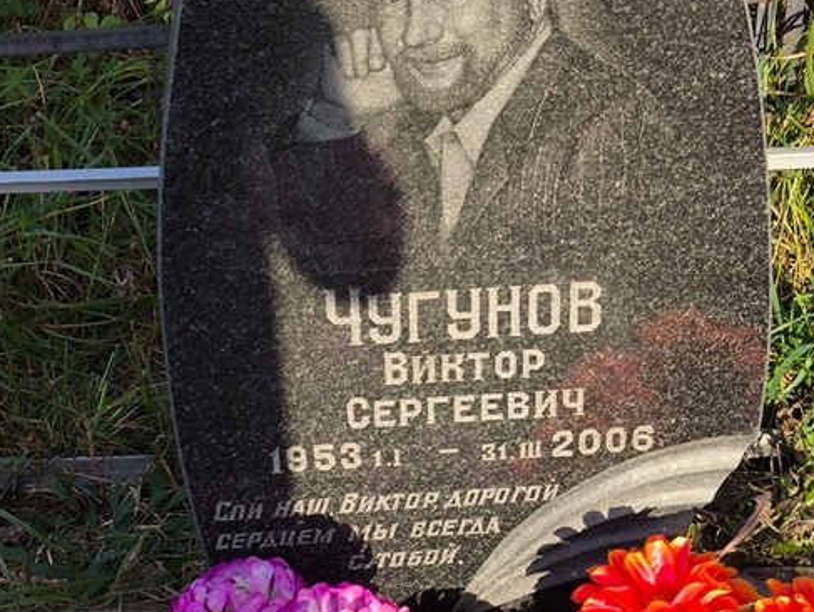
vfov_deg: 18.0
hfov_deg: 23.8
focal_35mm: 82
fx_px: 1930
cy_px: 358
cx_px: 315
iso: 50
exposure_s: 1/601
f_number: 1.7
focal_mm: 4.71
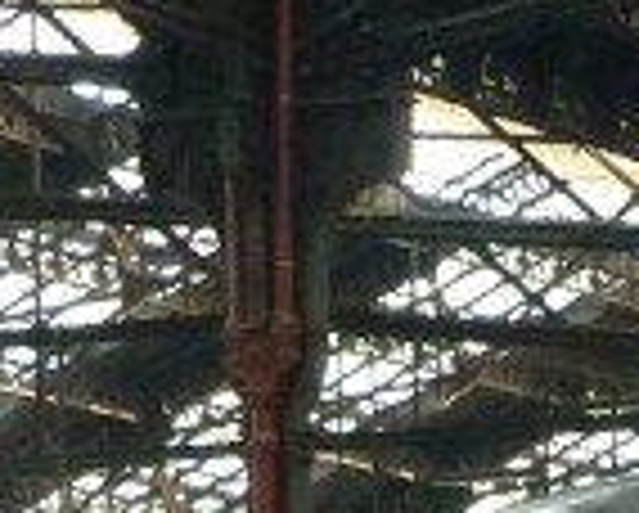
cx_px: 1426
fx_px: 6912
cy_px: 1282
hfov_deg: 5.2
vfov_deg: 4.2
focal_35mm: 365
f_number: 3.8
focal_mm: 8.5
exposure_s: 1/40
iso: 320
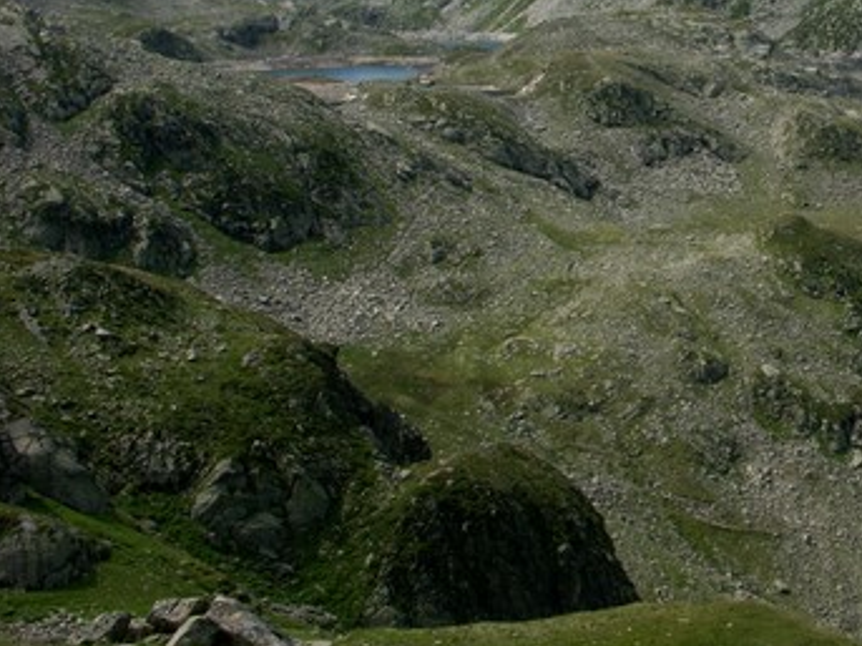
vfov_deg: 25.5
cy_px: 93
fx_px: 1394
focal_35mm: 56
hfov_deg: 32.9
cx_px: 744
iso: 64
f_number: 7.1
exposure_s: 1/320
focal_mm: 8.29
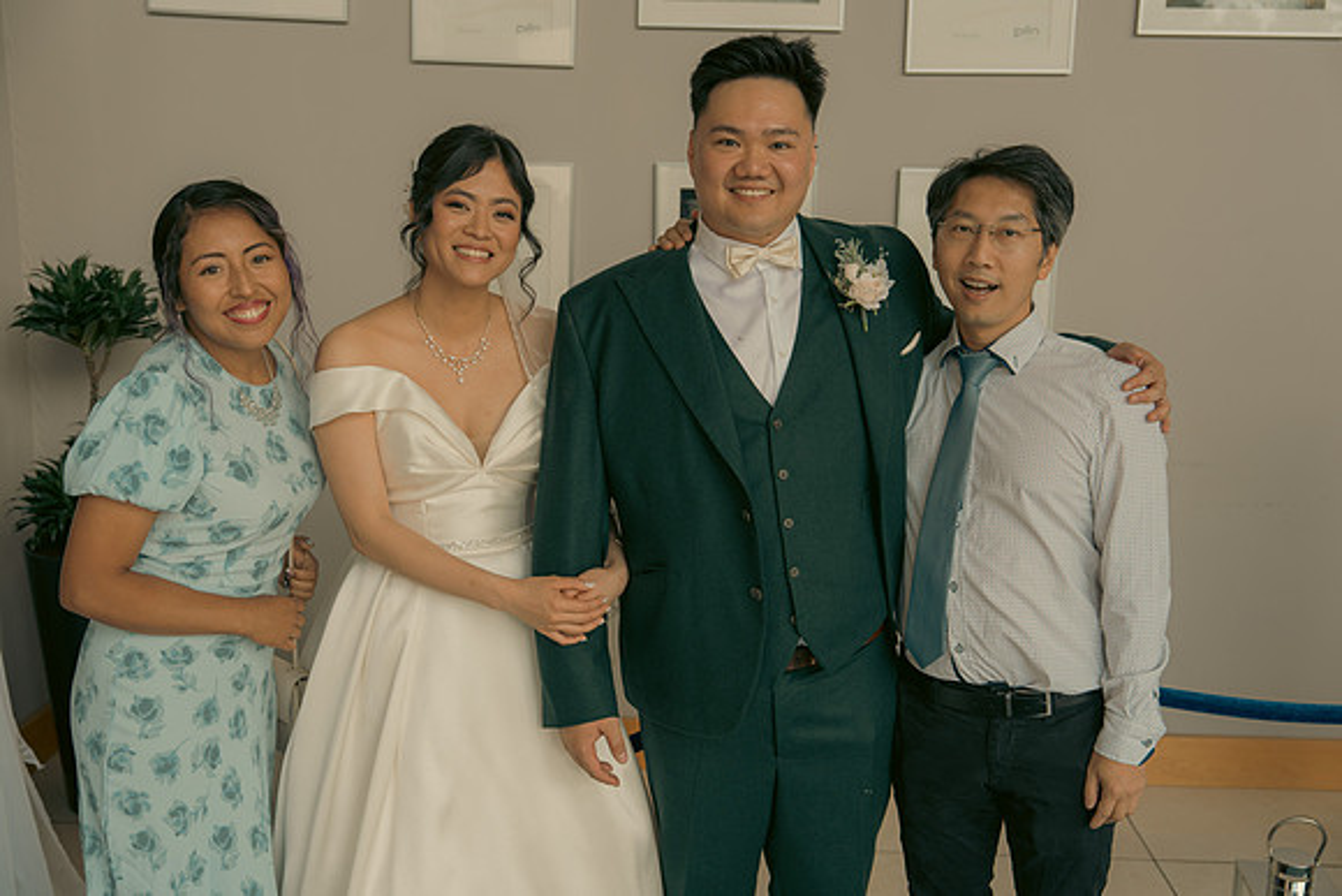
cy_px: 448
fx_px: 1380
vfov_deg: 36.0
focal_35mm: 37
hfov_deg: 51.9
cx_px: 671
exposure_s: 1/160
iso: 160
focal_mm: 37
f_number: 3.5
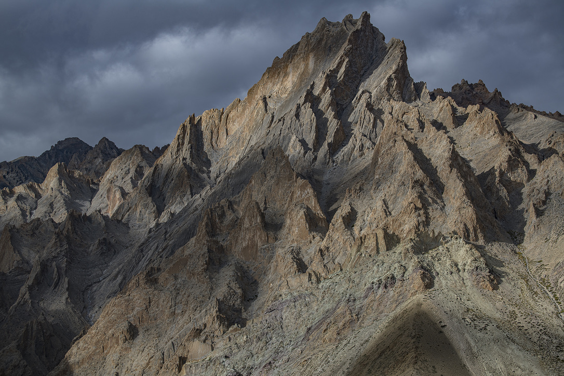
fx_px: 1097
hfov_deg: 28.8
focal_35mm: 70
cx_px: 282
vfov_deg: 19.5
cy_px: 188
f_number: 7.1
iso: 100
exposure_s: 1/200
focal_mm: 70
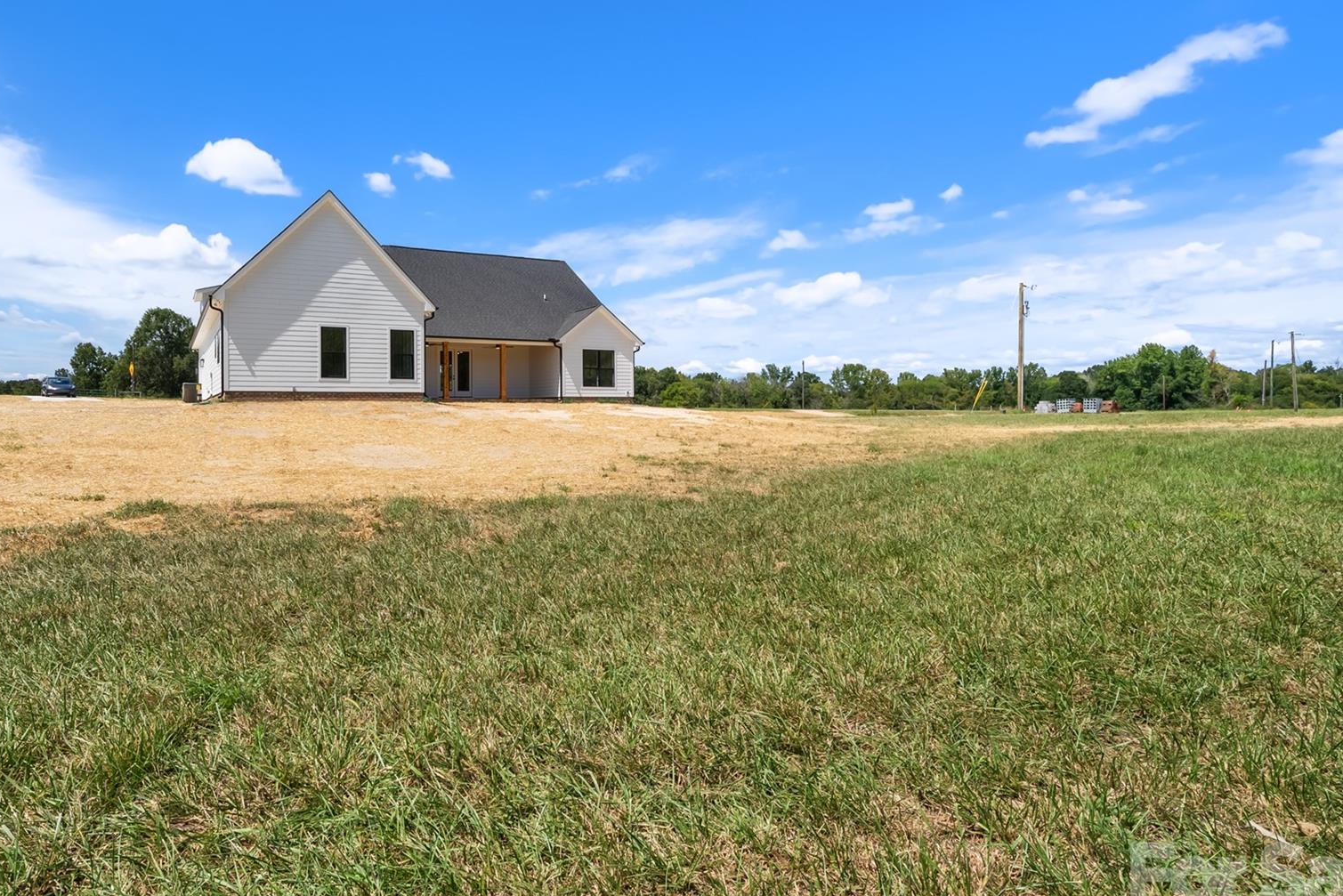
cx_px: 503
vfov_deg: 64.5
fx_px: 709
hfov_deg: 85.2
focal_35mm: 19
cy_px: 409
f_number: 11
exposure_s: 1/50
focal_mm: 14
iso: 100
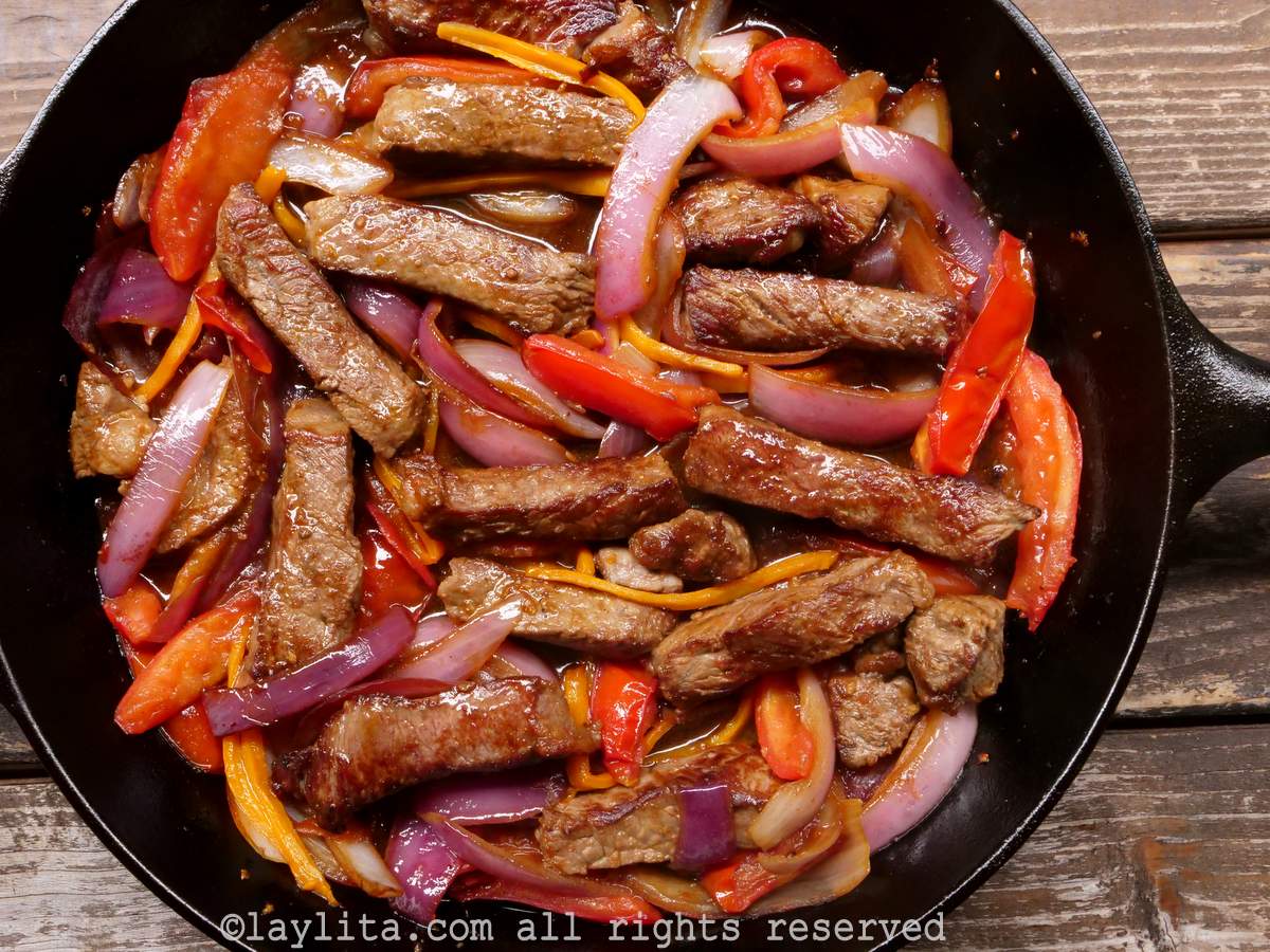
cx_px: 635
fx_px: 1688
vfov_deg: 31.5
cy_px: 476
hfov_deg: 41.2
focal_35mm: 46
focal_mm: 23
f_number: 10
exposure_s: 1/60
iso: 3200
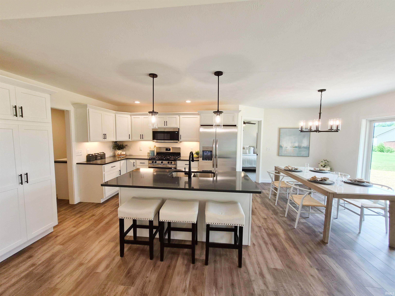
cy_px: 148
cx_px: 198
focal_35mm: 13
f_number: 2.2
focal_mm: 1.7
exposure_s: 1/60
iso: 40
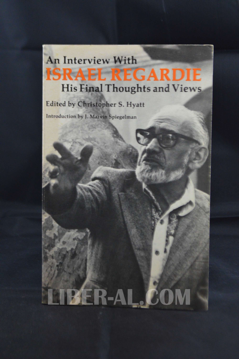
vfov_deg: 33.4
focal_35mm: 60
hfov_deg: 22.6
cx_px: 120
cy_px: 180
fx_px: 599
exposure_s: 1/15
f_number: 5.3
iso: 2200
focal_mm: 40
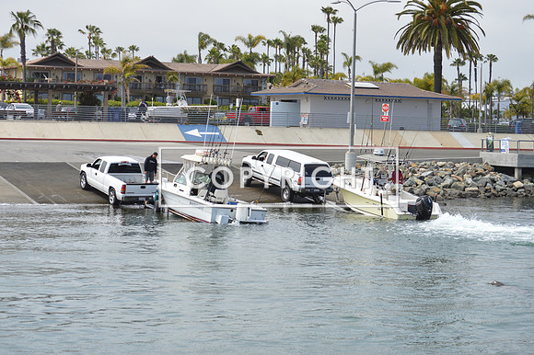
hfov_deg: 24.6
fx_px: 1223
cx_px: 267
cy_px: 178
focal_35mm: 82
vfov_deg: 16.5
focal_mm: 55
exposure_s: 1/320
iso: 100
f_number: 9
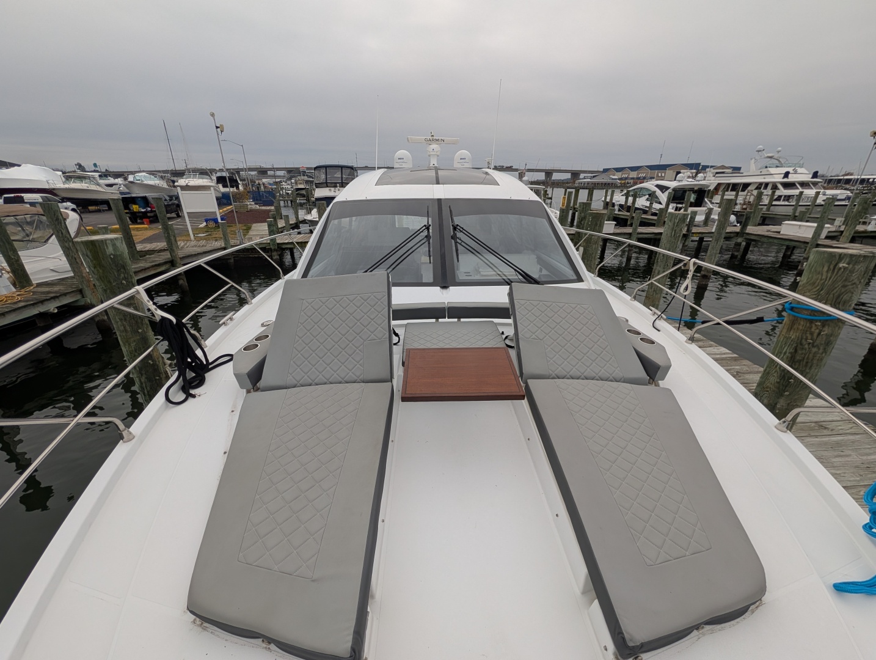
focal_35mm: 12
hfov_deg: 110.5
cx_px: 438
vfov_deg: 94.7
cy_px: 330
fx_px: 304
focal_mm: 2.02
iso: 49
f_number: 1.7
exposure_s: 1/3077
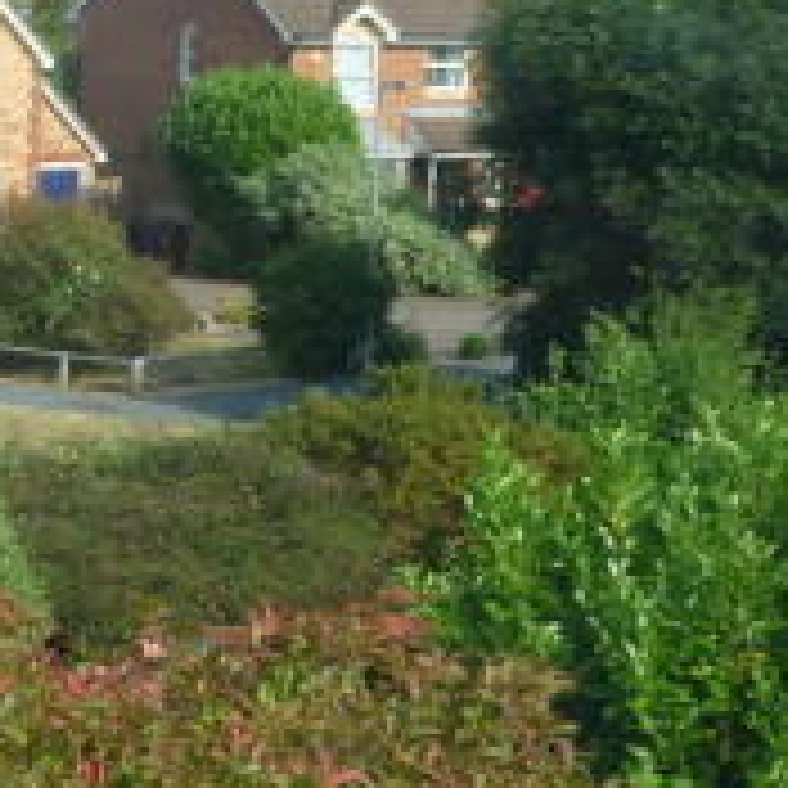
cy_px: 236
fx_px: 2885
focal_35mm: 112
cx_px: -79
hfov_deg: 15.2
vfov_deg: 15.5
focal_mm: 6.7
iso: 80
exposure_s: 1/250
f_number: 3.9
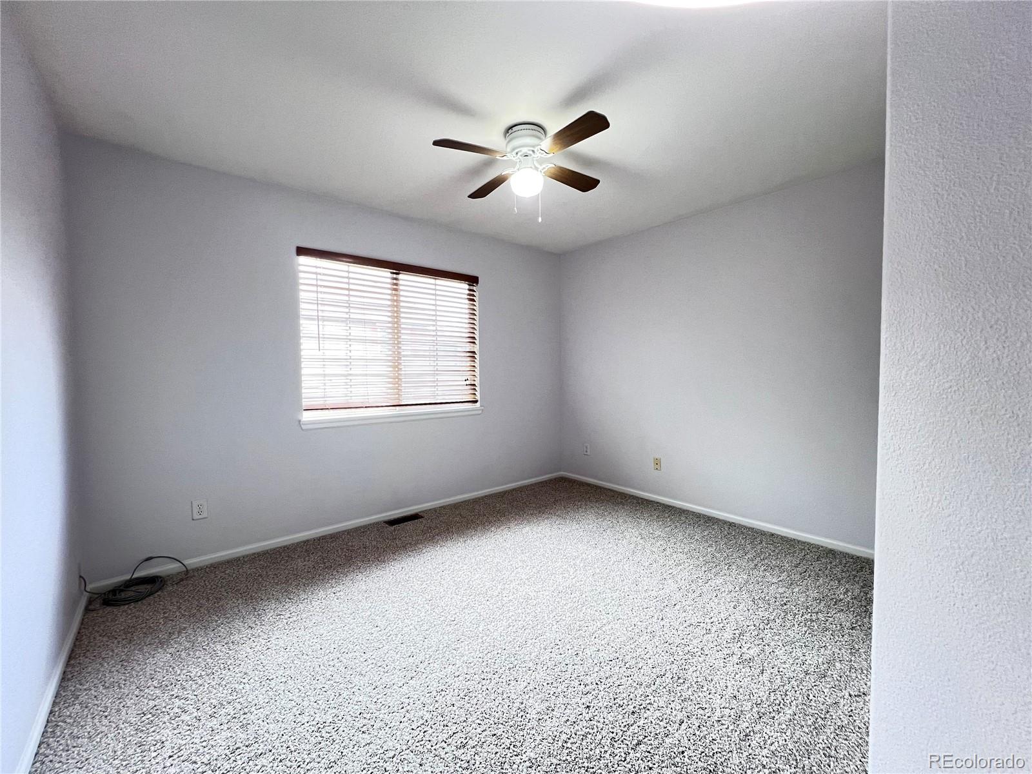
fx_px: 388
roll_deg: +0.3
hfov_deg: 106.2
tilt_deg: -2.4
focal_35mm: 13
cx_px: 516
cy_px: 387
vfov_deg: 89.9
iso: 200
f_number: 1.8
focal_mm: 1.57
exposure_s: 1/66
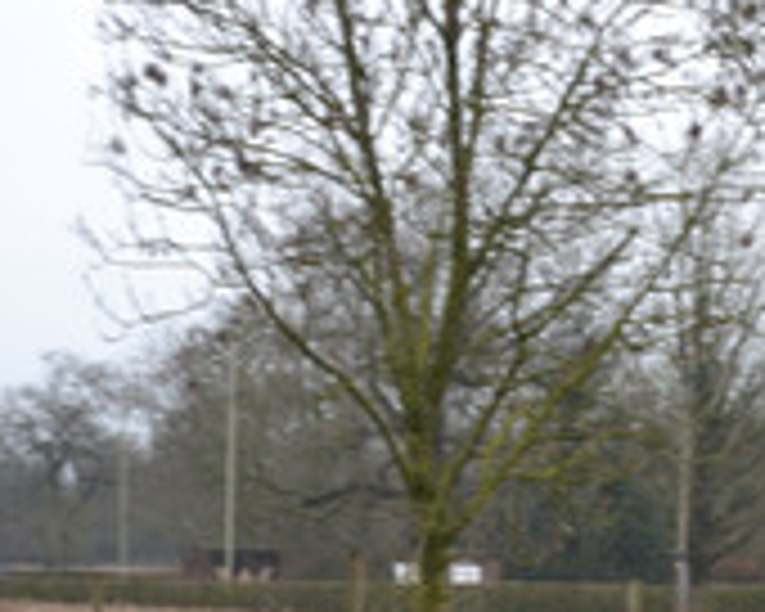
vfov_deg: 4.4
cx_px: 860
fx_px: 7924
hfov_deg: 5.5
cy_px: 875
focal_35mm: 350
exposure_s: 1/500
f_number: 5
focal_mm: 66
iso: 500
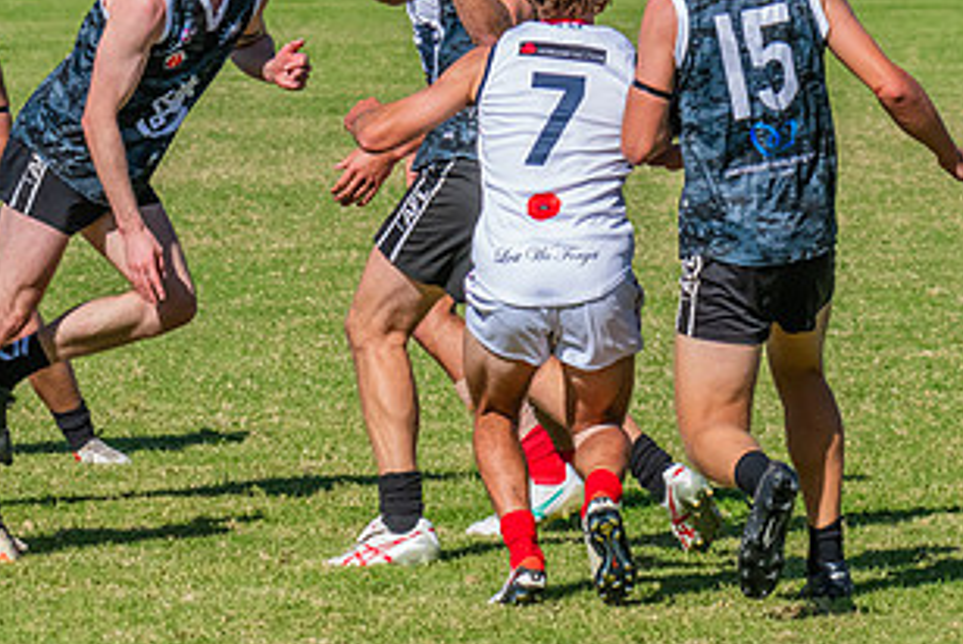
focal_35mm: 495
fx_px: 13253
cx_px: 16
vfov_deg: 2.8
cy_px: 118
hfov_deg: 4.2
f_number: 16
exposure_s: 1/1600
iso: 1600
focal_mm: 240
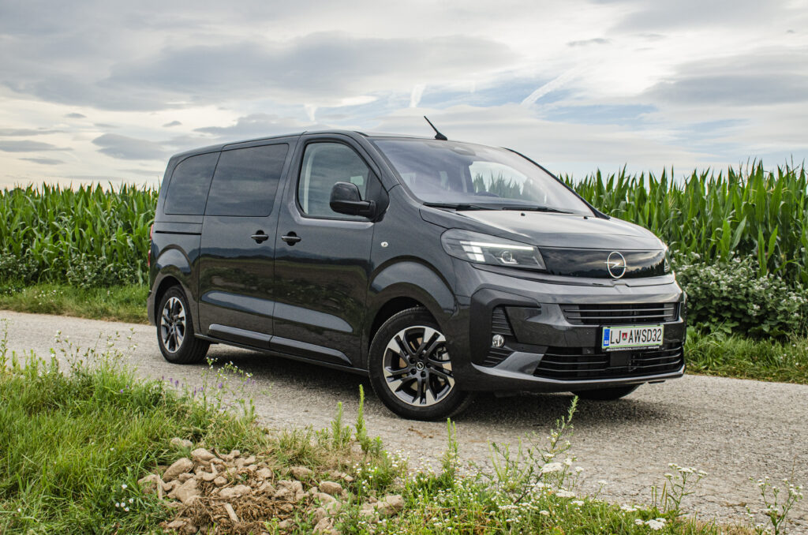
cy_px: 268
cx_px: 404
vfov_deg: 29.7
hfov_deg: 43.7
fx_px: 1008
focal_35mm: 45
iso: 500
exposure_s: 1/250
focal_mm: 30
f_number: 6.3
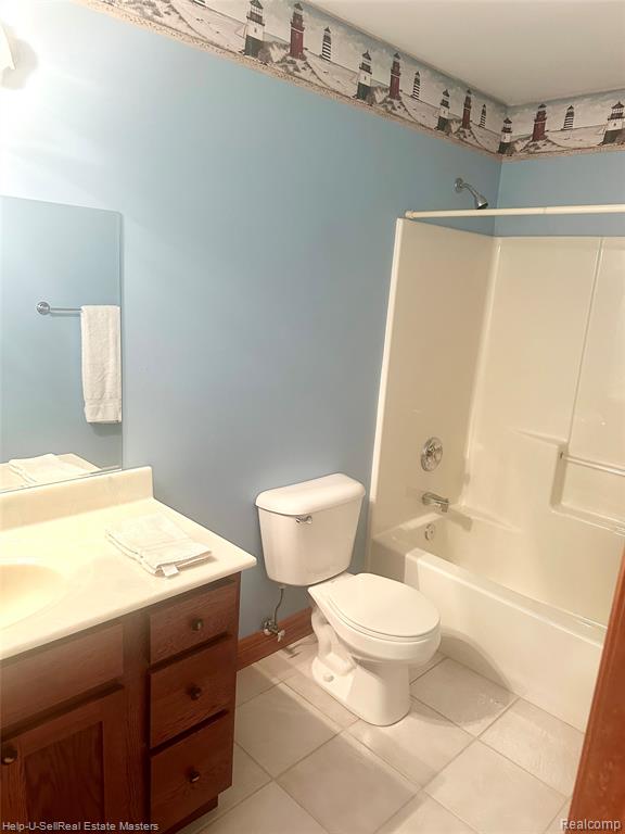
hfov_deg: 56.8
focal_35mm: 24
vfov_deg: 71.6
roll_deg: -4.9
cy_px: 417
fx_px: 578
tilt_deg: -12.3
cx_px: 312
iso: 400
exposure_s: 1/60
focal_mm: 6.86
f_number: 1.78
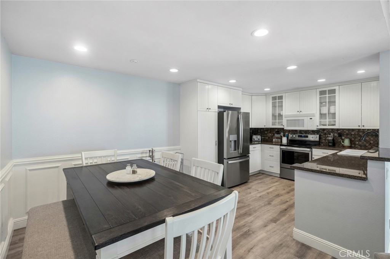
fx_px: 173
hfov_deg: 96.8
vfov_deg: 73.7
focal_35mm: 16
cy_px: 130
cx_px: 195
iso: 160
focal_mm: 16
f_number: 8
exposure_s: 1/6
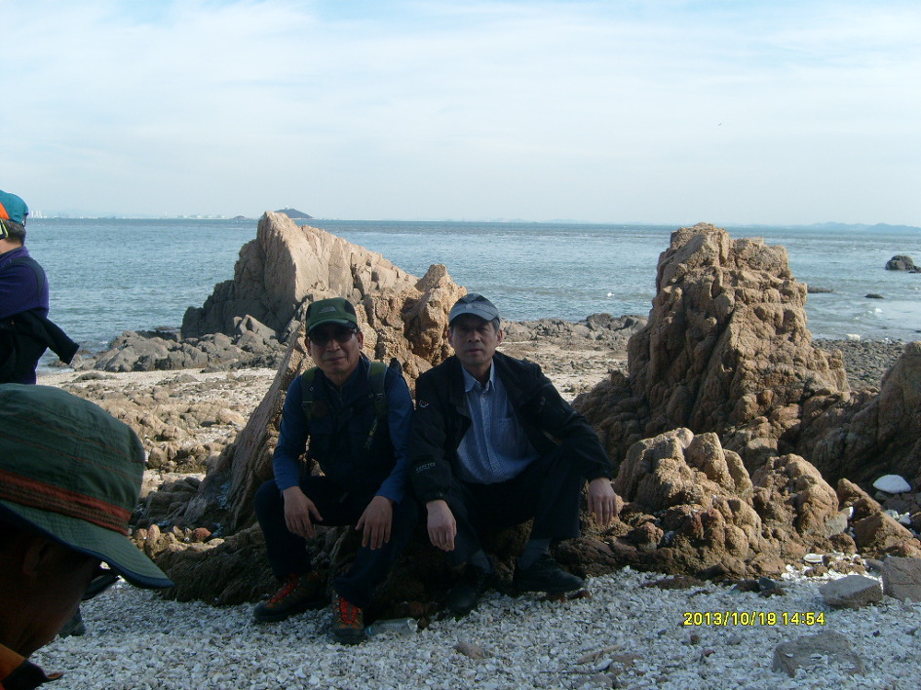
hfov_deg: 52.6
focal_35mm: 35
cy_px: 345
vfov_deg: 40.7
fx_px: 931
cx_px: 460
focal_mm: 5.8
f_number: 7.1
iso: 80
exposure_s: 1/250
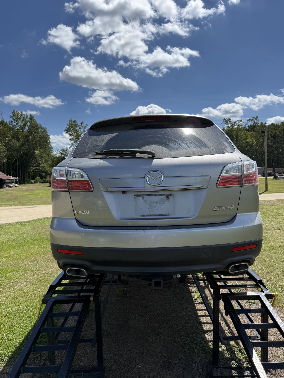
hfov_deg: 56.8
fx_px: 263
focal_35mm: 24
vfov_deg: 71.6
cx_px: 142
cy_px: 189
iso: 80
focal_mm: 6.76
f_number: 1.78
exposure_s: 1/6173
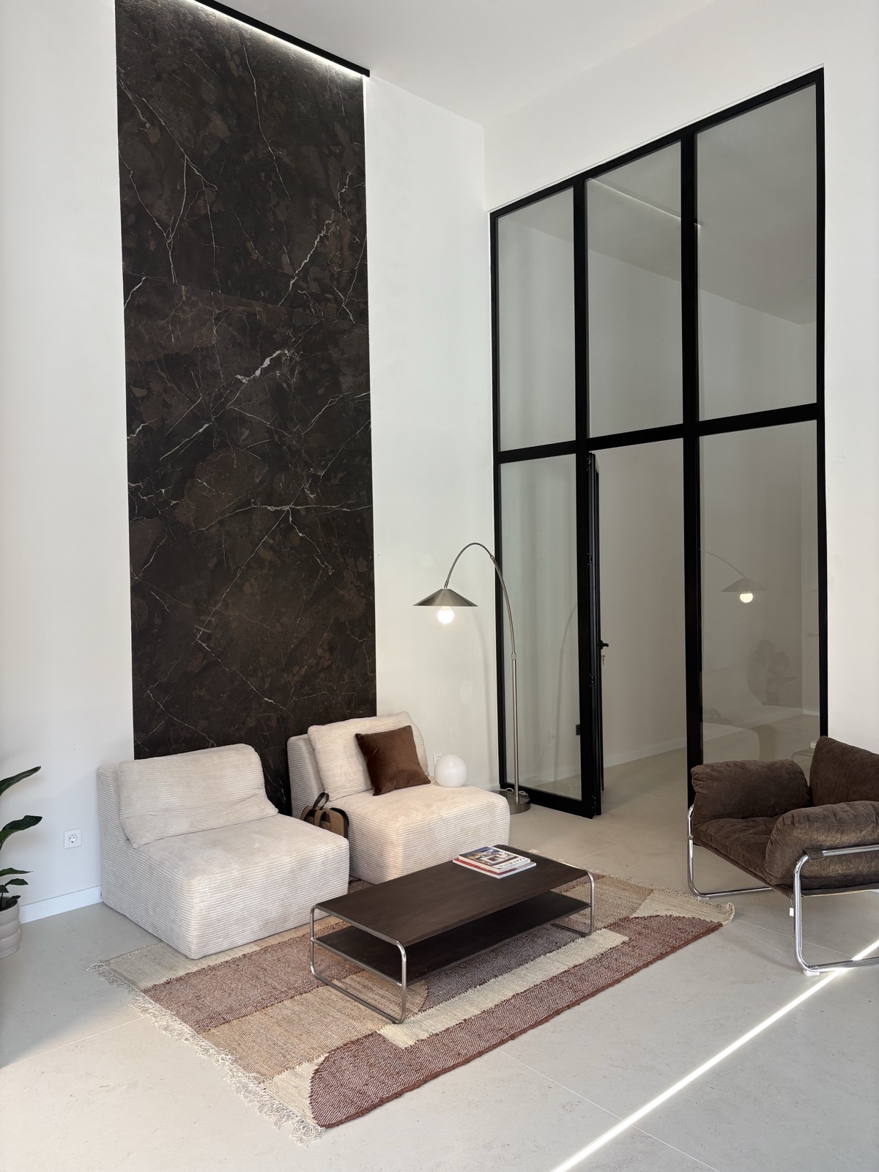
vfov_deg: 67.3
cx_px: 440
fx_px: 880
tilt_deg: -1.5
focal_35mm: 26
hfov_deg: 53.1
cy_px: 586
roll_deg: +0.8
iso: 64
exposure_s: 1/100
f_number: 1.6
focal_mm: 5.96
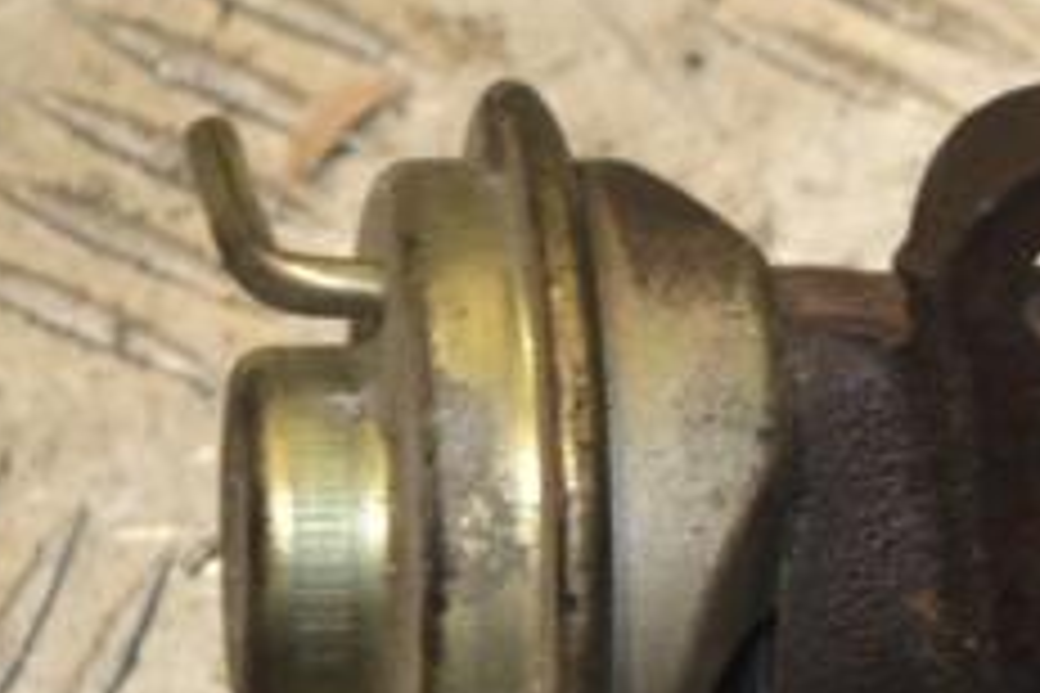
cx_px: 1135
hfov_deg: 11.6
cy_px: 626
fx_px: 5064
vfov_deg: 7.8
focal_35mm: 175
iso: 360
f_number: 5.3
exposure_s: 1/80
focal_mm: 45
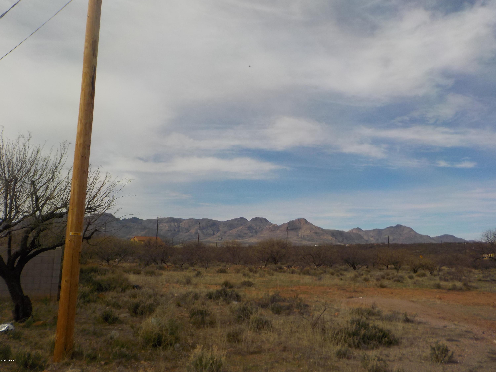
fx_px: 430
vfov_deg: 46.8
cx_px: 248
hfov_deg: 60.0
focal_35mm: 30
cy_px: 186
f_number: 3.3
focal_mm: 4.1
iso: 125
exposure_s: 1/2000
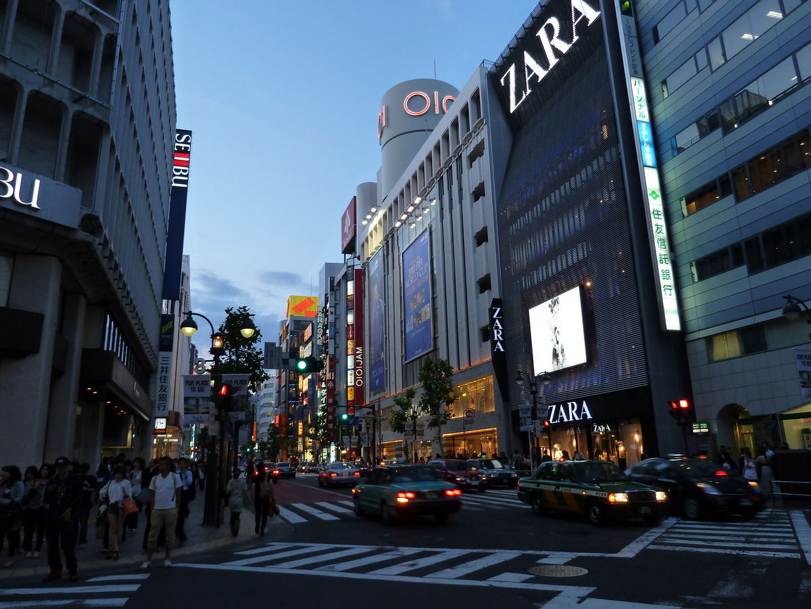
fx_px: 586
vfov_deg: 54.9
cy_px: 304
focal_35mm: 25
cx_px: 406
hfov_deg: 69.4
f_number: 3.3
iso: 125
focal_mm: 4.1
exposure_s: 1/25
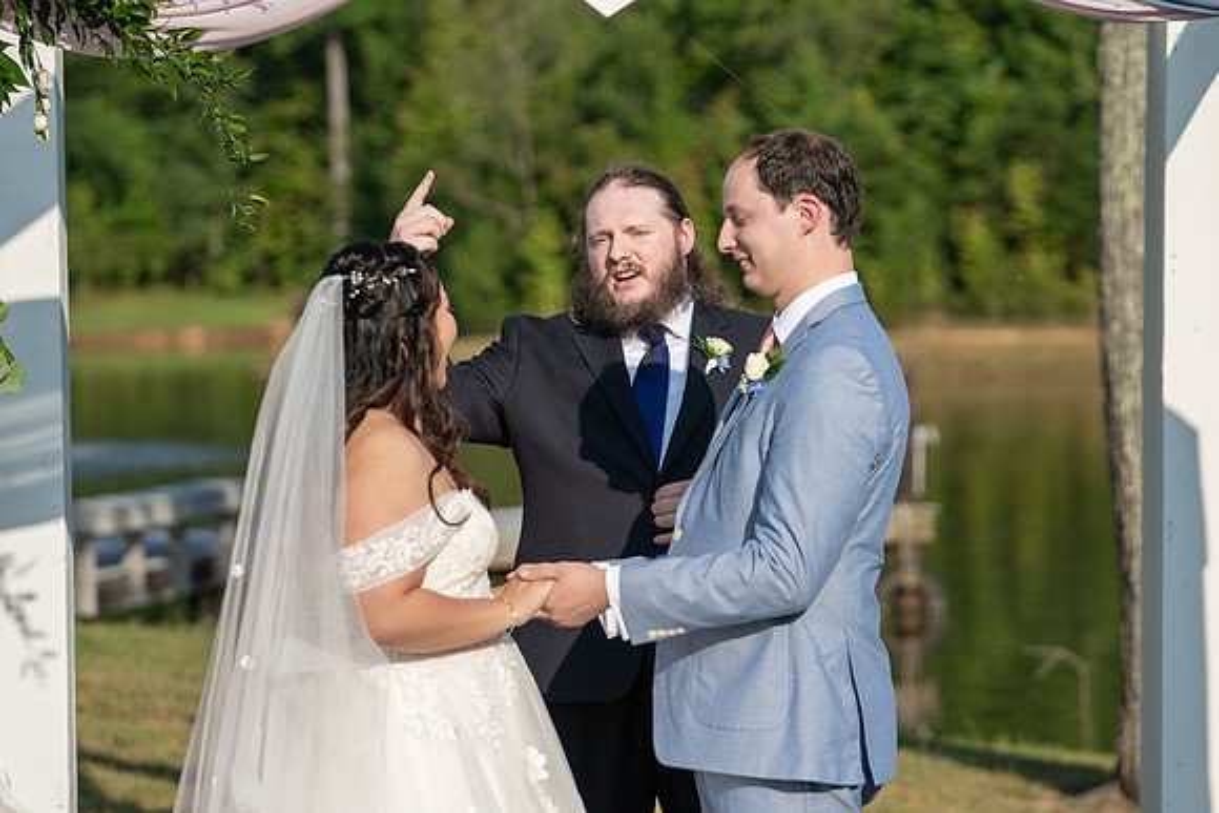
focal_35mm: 157
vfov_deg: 8.8
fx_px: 5313
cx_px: 668
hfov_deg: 13.1
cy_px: 457
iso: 100
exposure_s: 1/1000
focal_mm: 134
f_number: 4
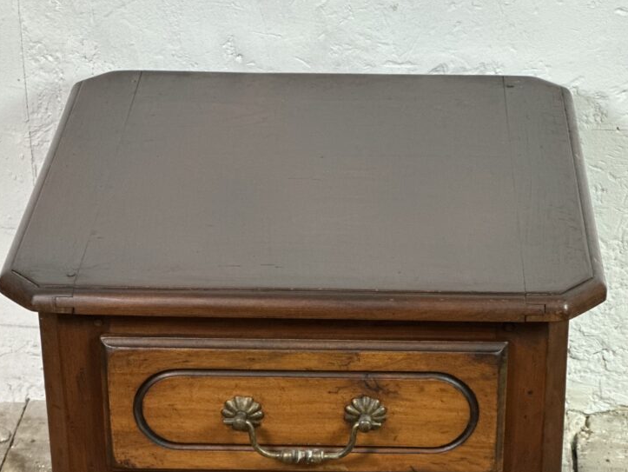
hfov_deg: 18.0
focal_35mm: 109
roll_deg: -1.4
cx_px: 309
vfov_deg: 13.6
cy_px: 346
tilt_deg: -28.2
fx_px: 1978
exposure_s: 1/33
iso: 320
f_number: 2.8
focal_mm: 9
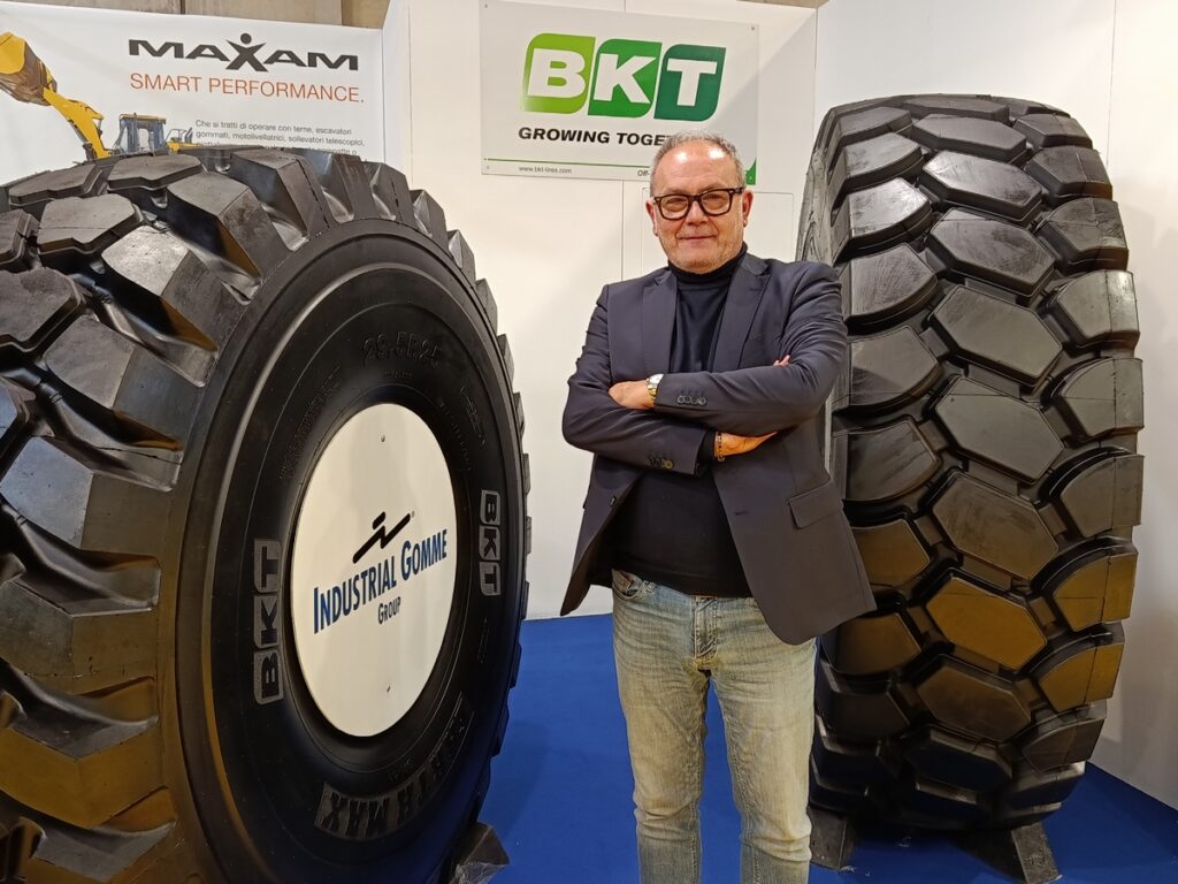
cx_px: 589
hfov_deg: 61.7
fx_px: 987
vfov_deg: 48.2
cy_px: 442
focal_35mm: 29
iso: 739
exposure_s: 1/100
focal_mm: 5.24
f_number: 1.7
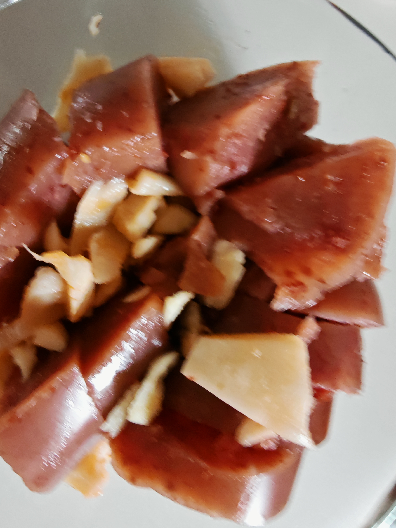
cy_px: 264
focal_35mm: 24
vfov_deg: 71.6
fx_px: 366
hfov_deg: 56.8
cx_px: 198
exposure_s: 1/13
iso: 250
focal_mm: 1.96
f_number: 2.2
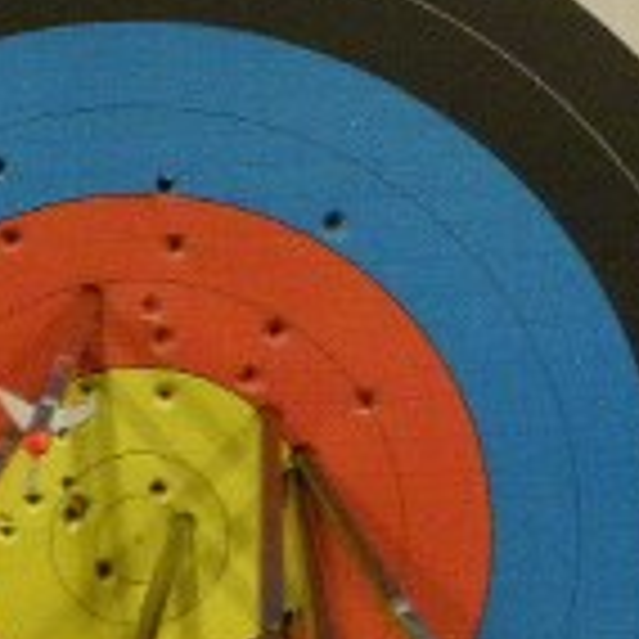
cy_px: 220
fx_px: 8751
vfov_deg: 4.2
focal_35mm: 419
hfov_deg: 4.1
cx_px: 1174
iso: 400
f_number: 4
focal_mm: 18.8
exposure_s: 1/37.2
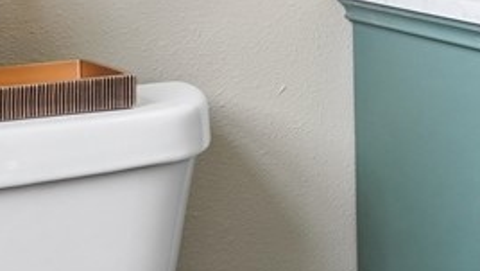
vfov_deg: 10.9
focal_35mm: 106
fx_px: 1350
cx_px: 973
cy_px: -168
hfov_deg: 15.7
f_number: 9
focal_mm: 16
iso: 400
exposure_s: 1/13
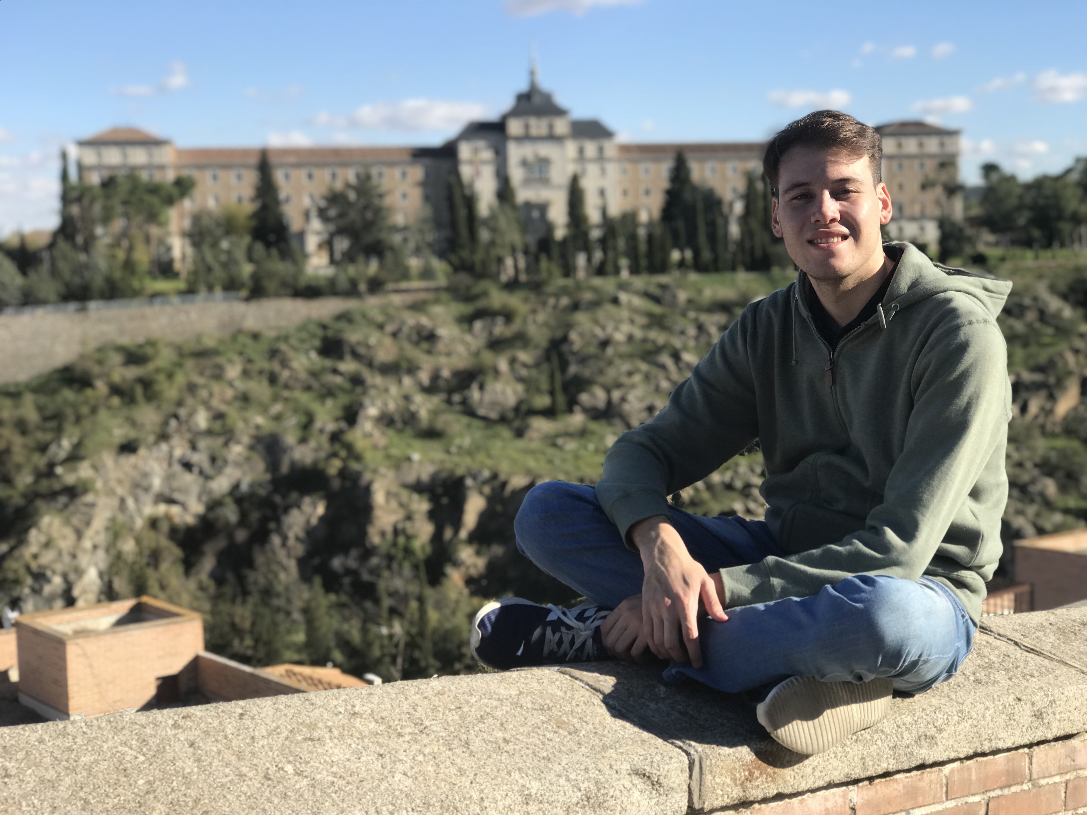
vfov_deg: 25.7
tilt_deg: -4.7
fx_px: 1790
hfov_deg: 33.8
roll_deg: +0.8
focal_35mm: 57
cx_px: 544
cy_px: 408
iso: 20
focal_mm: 6.6
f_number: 2.8
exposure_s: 1/679
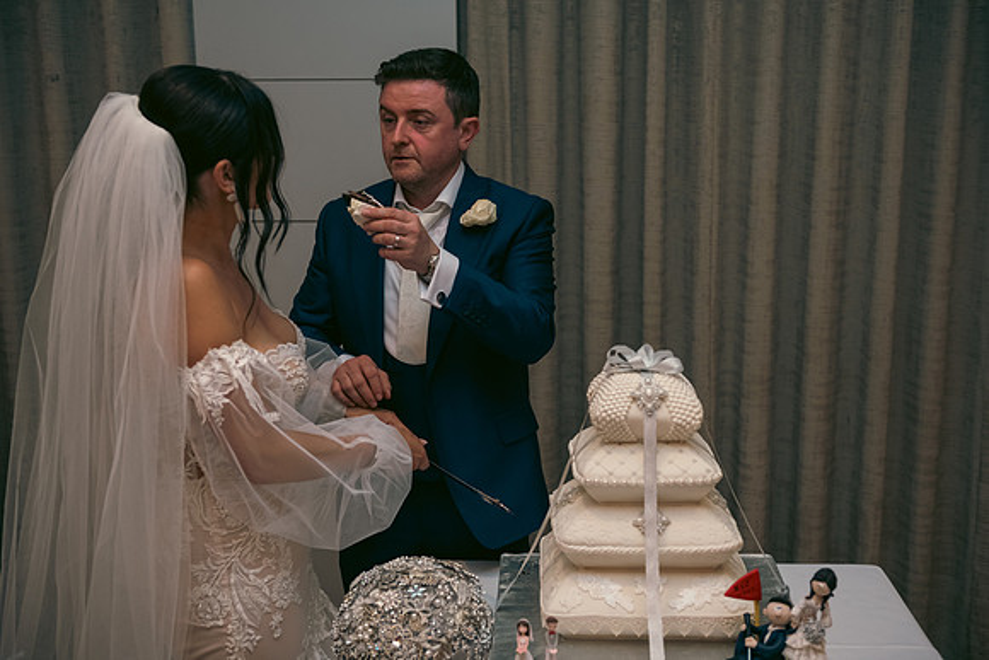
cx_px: 494
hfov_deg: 43.6
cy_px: 330
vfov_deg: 29.9
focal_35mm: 45
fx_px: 1236
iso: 800
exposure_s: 1/160
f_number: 3.5
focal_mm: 45
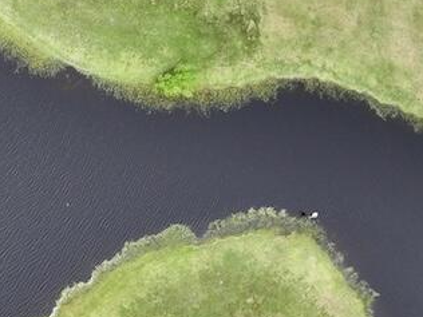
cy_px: 156
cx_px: -122
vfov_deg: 16.2
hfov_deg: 19.9
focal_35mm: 91
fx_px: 1112
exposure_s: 1/60
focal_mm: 12.29
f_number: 2.8
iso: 100
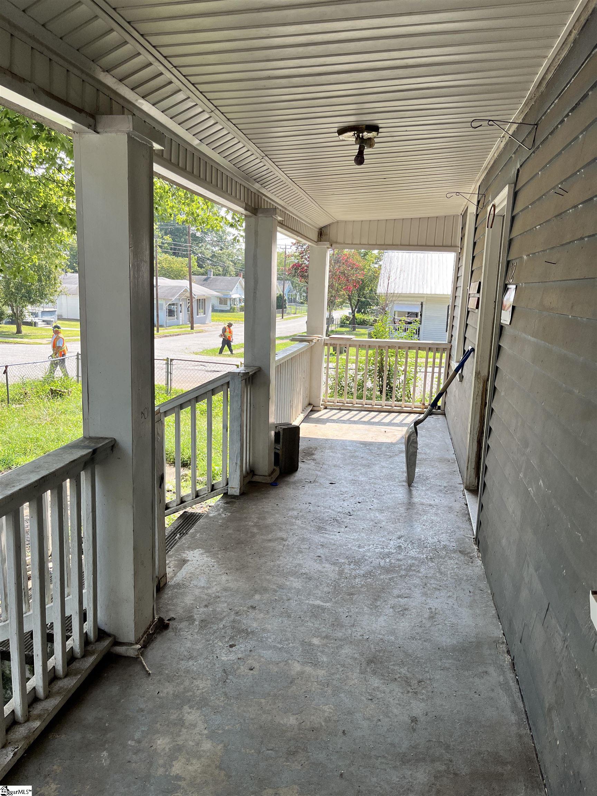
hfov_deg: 53.1
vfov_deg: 67.3
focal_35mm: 26
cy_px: 398
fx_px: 598
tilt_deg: -11.2
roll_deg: -2.7
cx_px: 298
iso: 50
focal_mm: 5.1
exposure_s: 1/524
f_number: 1.6
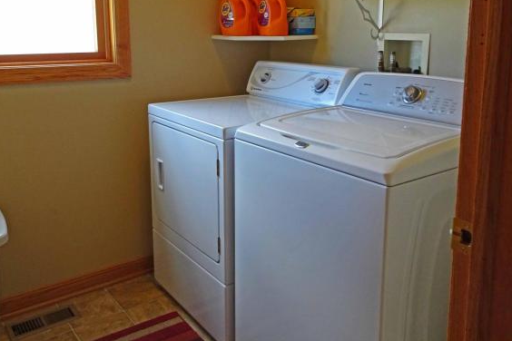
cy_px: 110
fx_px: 484
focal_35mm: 34
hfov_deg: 55.8
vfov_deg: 38.4
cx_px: 258
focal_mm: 4.1
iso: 200
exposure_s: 1/30
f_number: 3.5
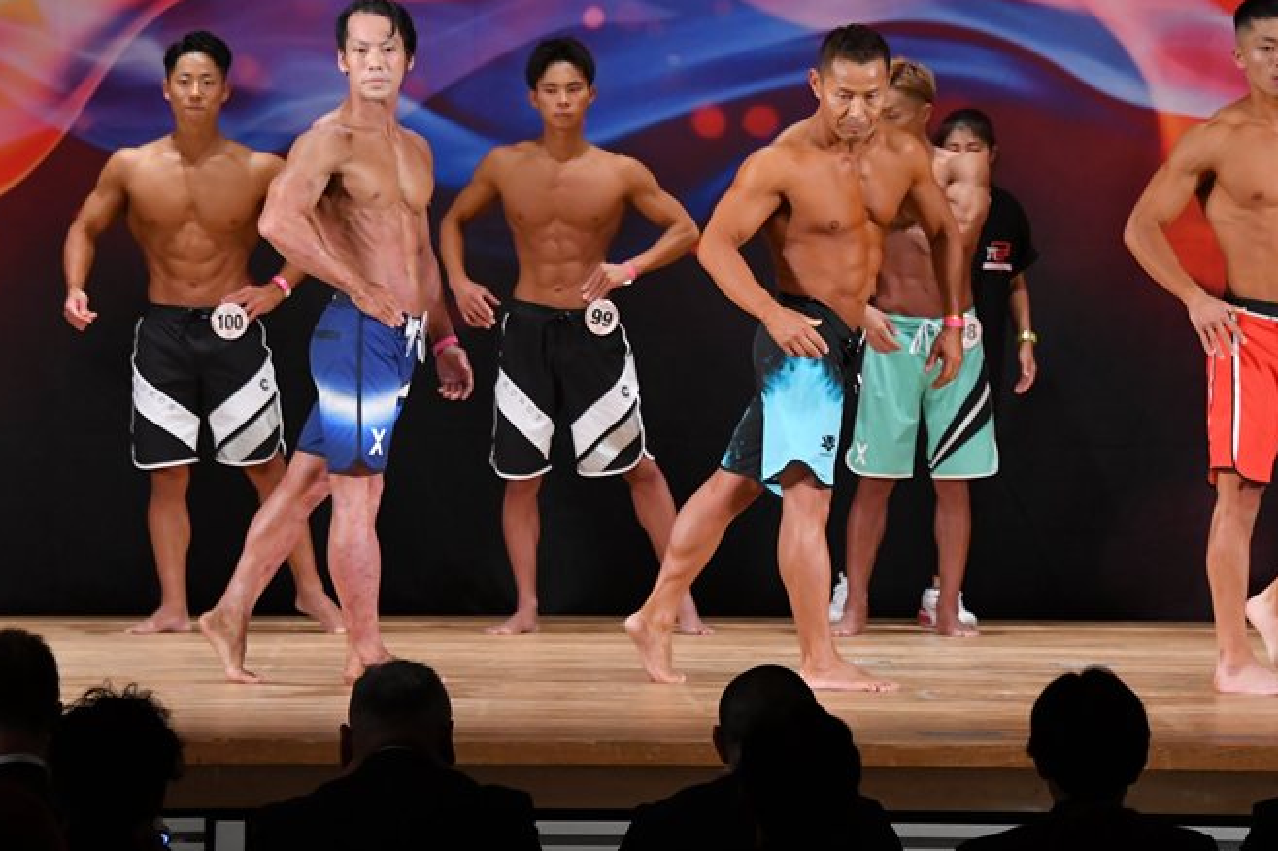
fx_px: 8444
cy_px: 361
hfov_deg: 8.7
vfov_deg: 5.8
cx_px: 729
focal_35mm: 238
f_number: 5.6
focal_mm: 135
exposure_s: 1/400
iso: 3200
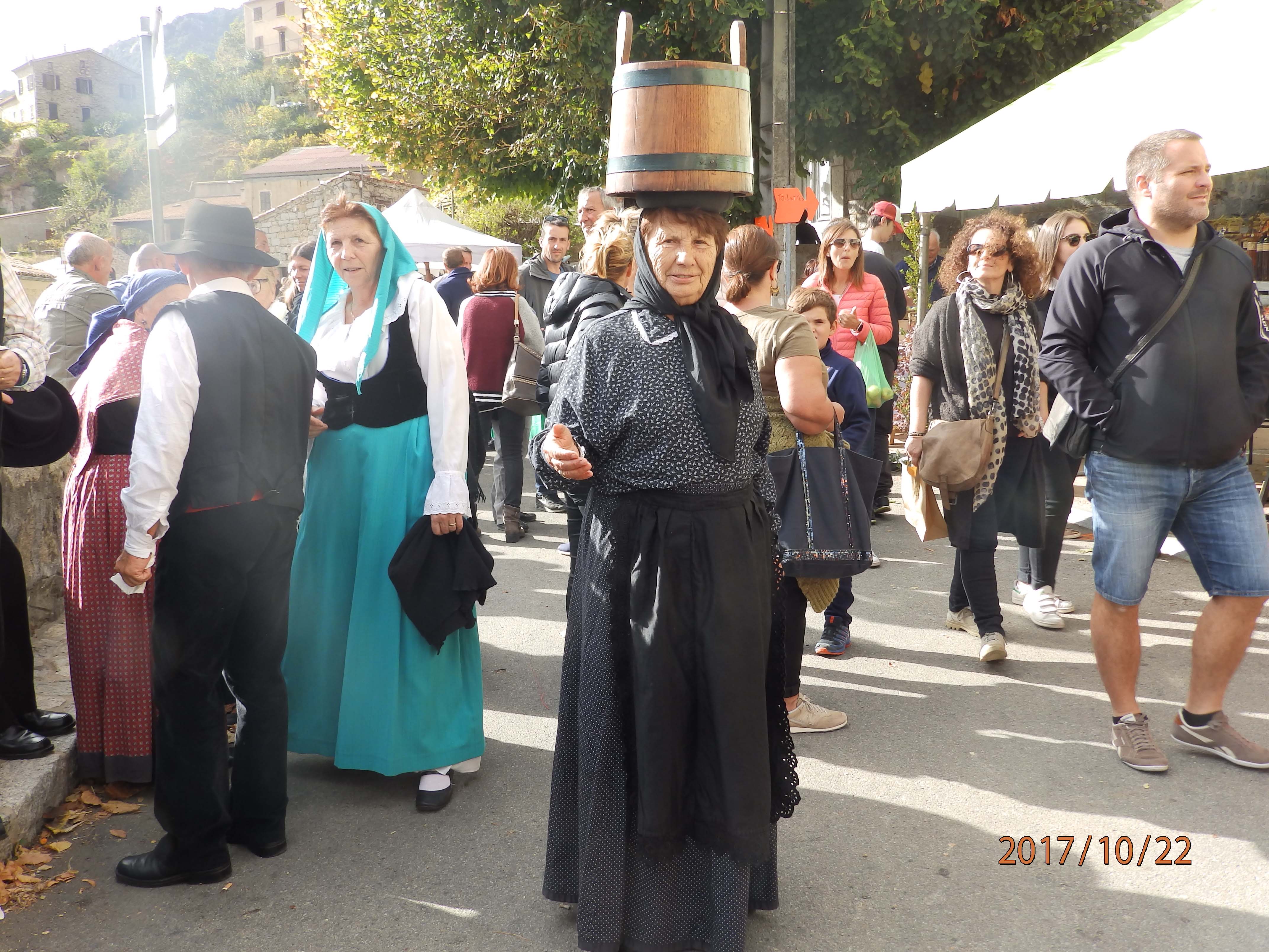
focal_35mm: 32
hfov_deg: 56.8
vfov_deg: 44.2
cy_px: 476
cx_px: 634
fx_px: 1173
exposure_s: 1/160
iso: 80
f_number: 4
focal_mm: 5.7
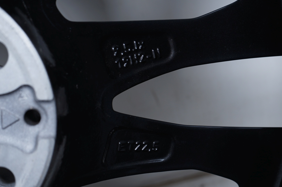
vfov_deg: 23.0
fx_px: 462
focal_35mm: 59
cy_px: 95
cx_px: 145
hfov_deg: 34.0
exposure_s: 1/125
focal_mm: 50
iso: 250
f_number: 7.1
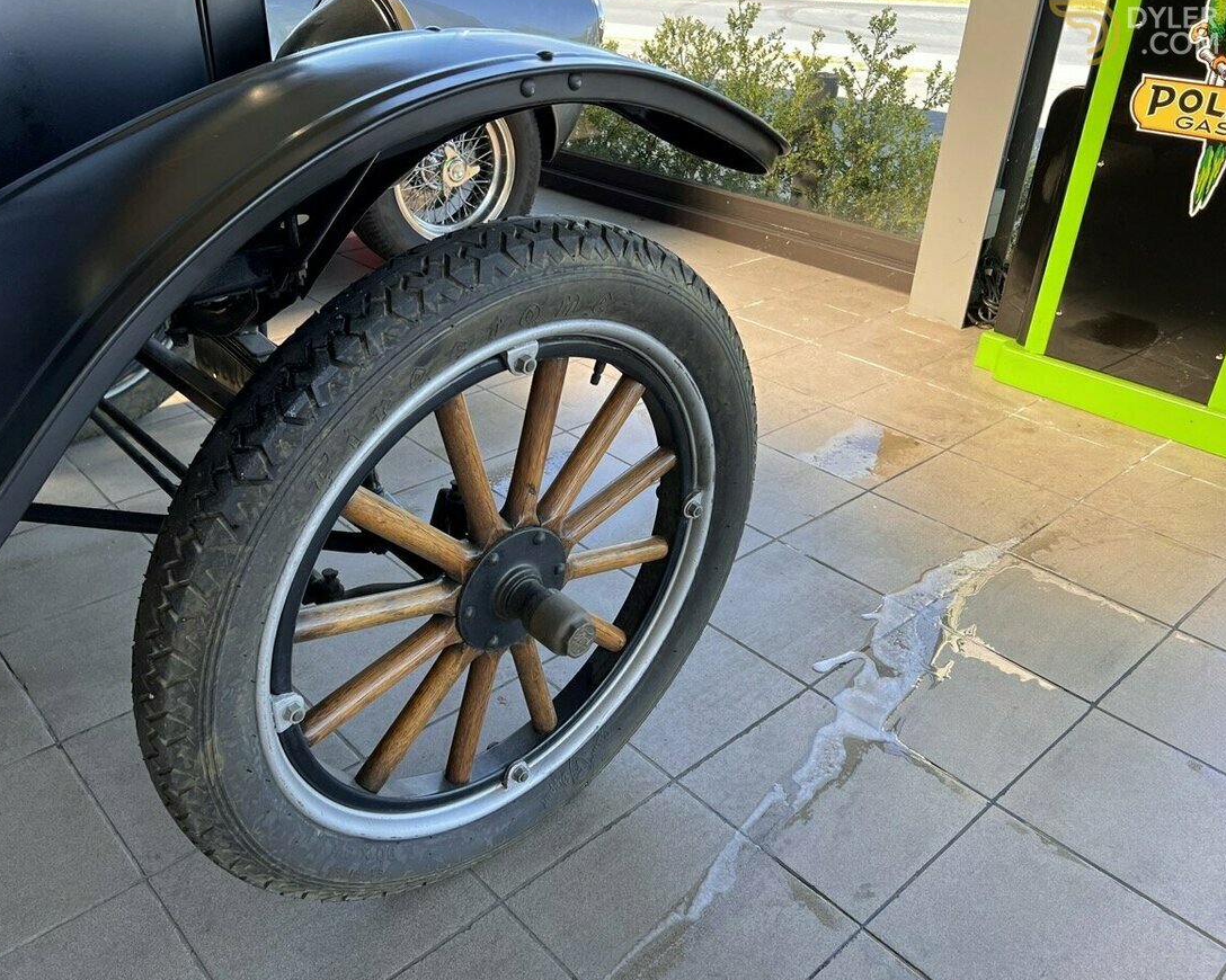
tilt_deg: -31.8
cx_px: 553
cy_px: 495
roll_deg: -2.1
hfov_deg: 62.1
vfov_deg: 51.5
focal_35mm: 28
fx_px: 1016
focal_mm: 5.7
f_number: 1.5
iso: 40
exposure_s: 1/190
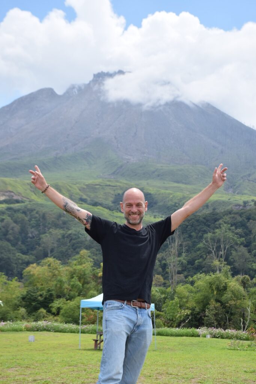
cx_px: 128
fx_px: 672
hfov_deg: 21.6
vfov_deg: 31.9
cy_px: 192
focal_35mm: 63
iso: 200
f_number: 10
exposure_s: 1/400
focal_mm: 42
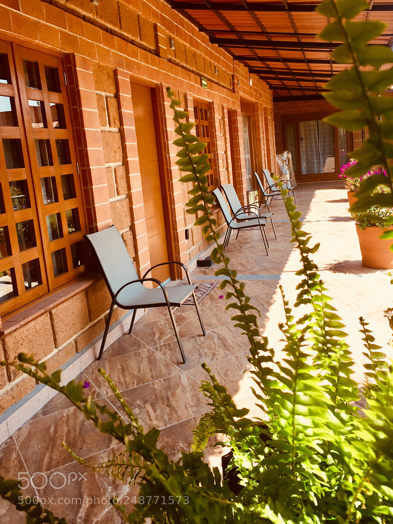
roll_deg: +3.1
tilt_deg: -6.0
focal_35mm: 33
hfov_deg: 42.9
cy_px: 231
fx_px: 499
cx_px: 218
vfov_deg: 55.2
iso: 32
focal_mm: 4.15
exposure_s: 1/599
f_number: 2.2
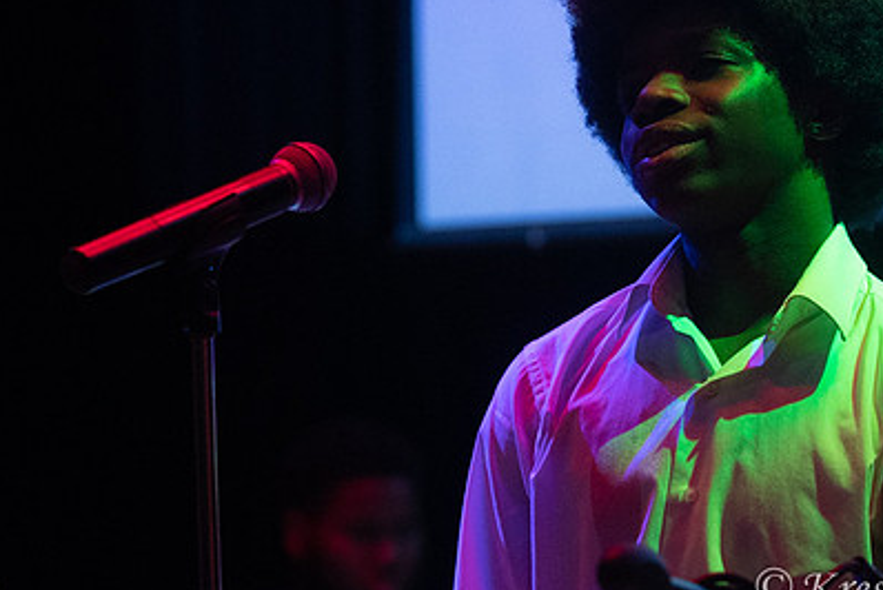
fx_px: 5277
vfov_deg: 6.4
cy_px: 199
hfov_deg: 9.6
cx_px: 586
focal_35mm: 215
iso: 3200
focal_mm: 86
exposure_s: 1/200
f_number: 2.8
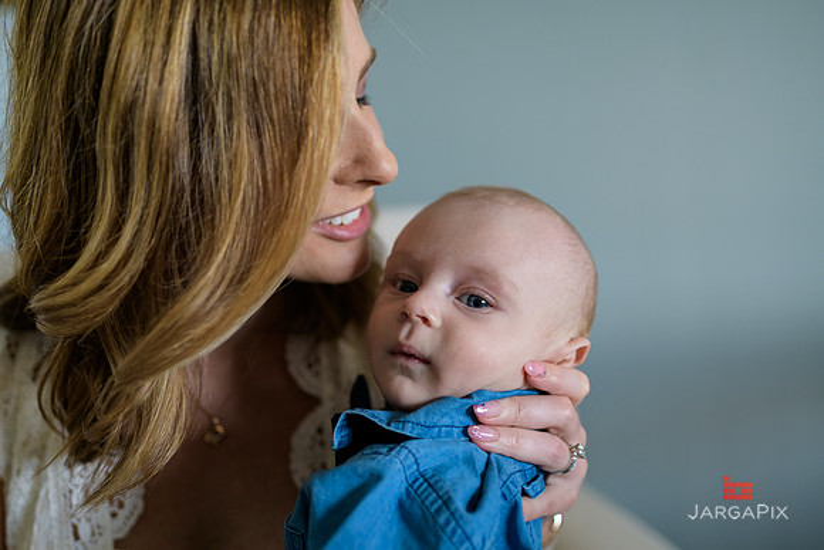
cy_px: 273
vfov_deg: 36.1
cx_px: 390
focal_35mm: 37
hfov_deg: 52.0
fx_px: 844
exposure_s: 1/200
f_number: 2
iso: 400
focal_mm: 35
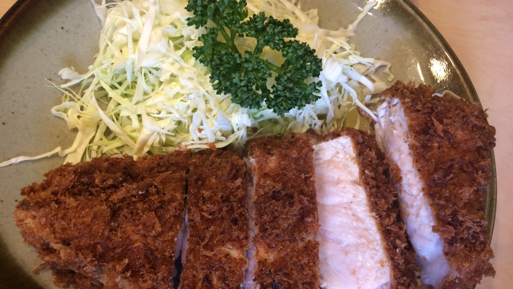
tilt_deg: -66.3
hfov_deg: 61.0
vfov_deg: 36.6
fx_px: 435
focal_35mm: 32
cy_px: 172
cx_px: 258
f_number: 2.2
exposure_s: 1/30
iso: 64
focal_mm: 4.15
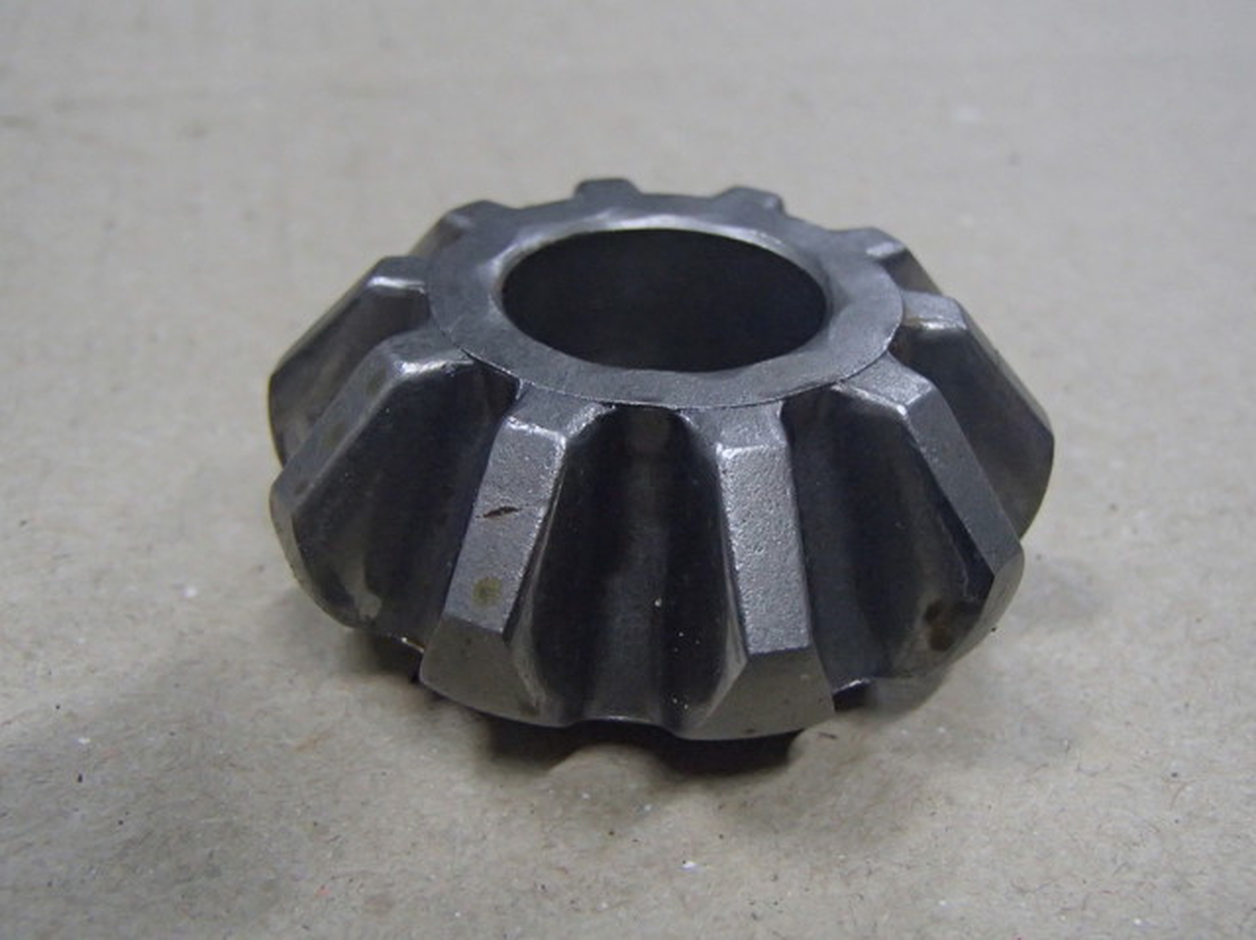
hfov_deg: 50.2
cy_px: 470
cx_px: 628
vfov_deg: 38.6
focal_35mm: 37
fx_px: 1341
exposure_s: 1/40
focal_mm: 6.64
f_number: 4.7
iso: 1000
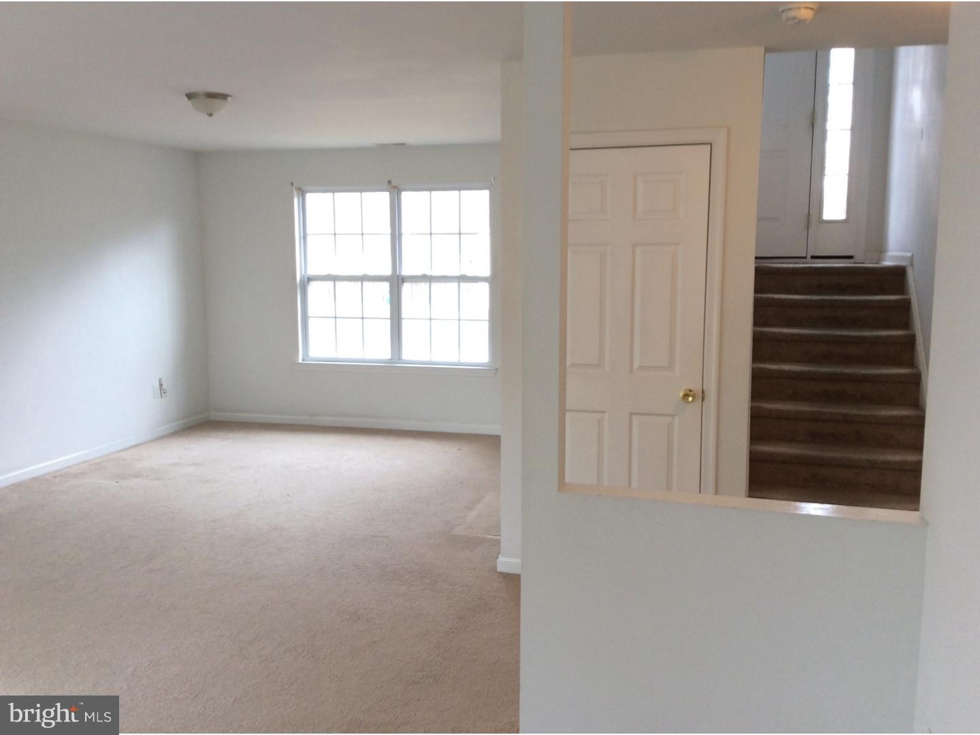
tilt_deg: -10.0
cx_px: 490
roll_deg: -0.2
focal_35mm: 32
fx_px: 906
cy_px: 368
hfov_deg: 56.8
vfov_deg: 44.2
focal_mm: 3.3
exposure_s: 1/24
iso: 40
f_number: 2.4
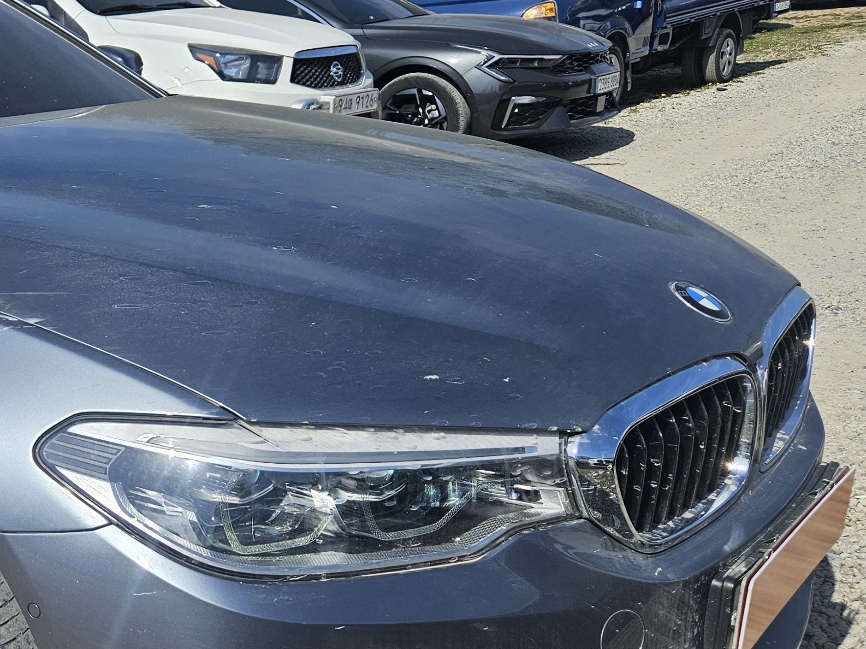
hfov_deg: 35.4
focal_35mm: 49
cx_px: 12
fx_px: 1226
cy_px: 347
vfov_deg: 29.7
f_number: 1.8
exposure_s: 1/2470
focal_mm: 5.4
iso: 25
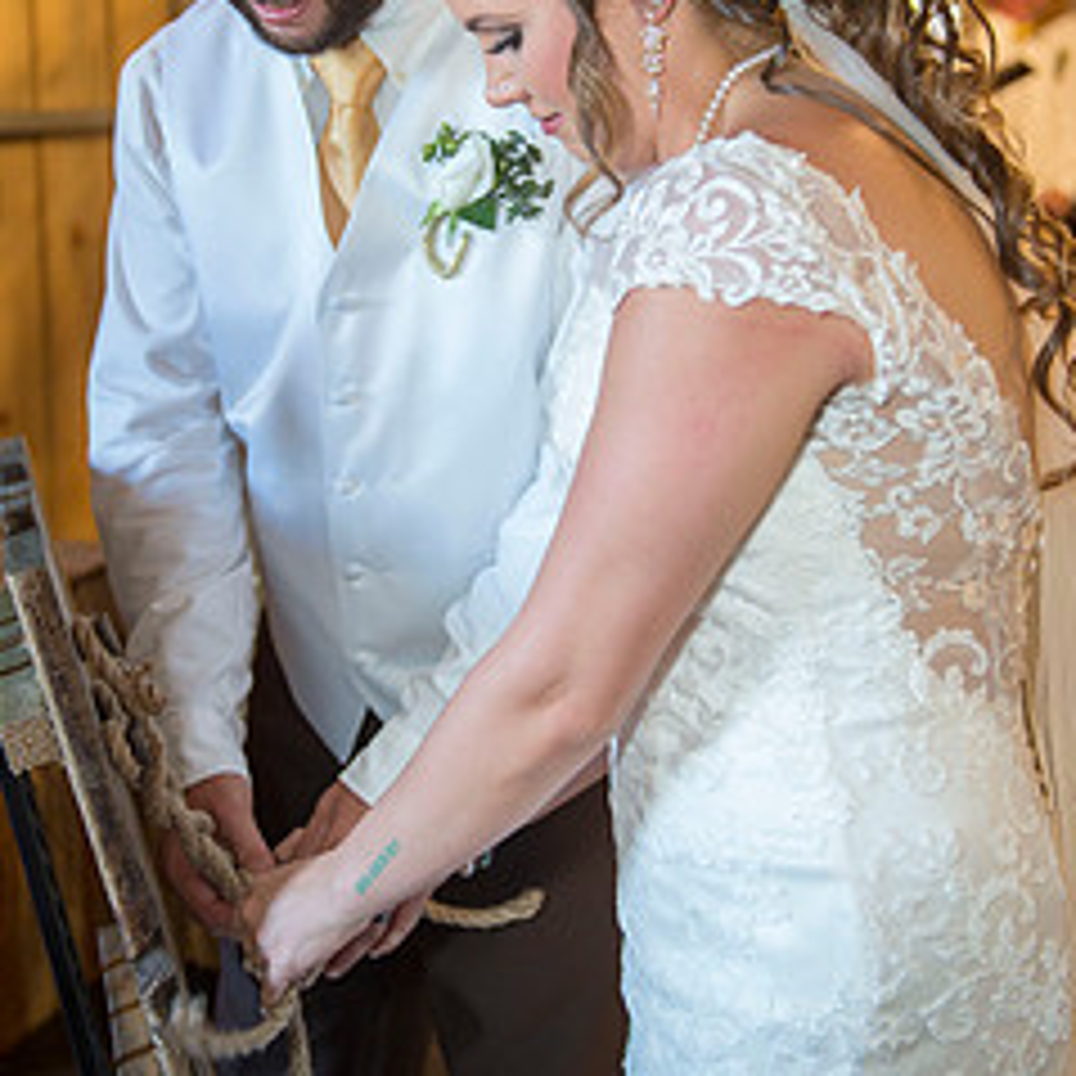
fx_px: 1969
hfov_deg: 30.5
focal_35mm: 56
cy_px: 401
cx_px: 493
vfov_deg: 30.4
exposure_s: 1/160
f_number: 2.8
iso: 1600
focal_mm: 35
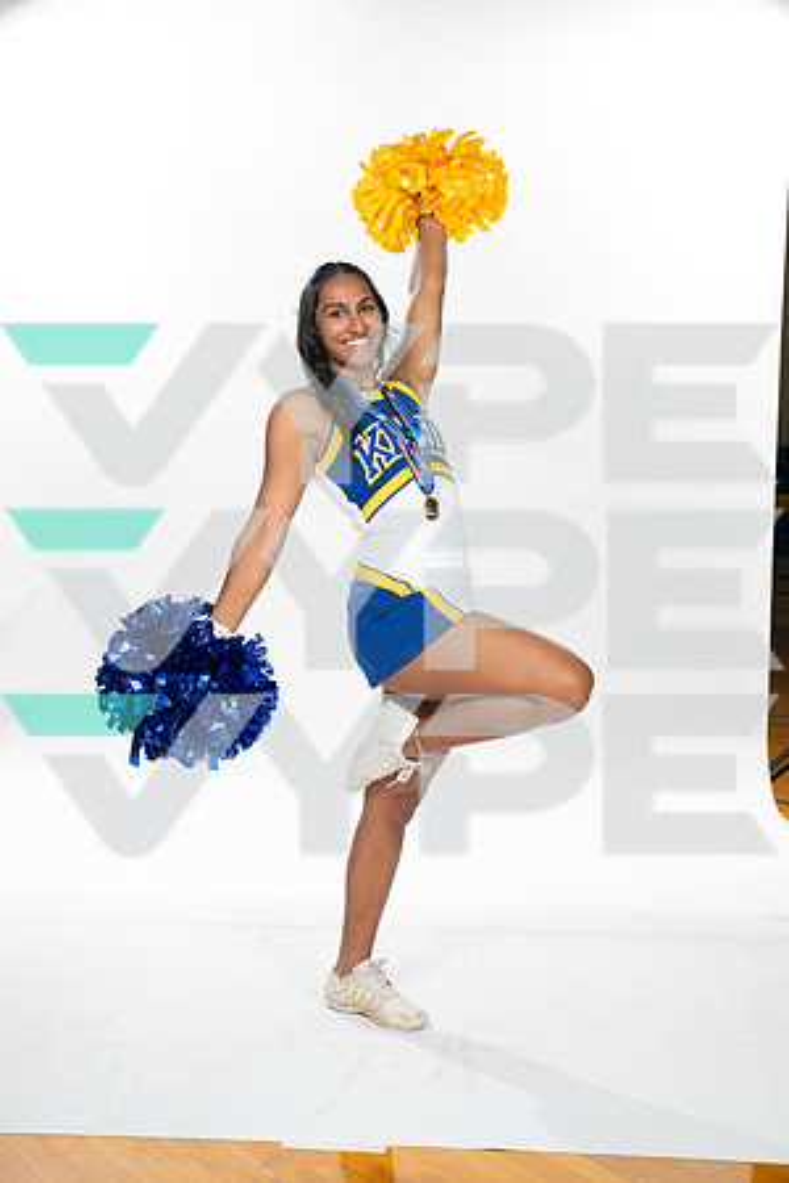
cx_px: 394
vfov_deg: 41.1
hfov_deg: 28.1
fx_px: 1578
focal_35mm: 48
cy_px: 592
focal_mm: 48
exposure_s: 1/320
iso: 800
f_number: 7.1
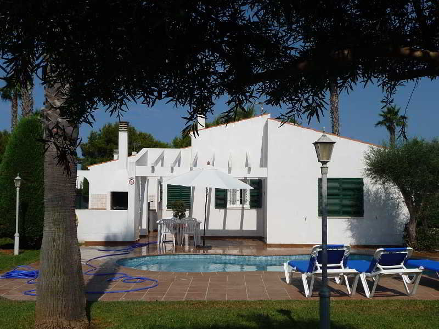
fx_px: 545
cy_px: 164
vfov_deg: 33.6
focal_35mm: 43
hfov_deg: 43.9
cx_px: 220
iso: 100
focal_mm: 5.3
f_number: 8
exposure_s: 1/640
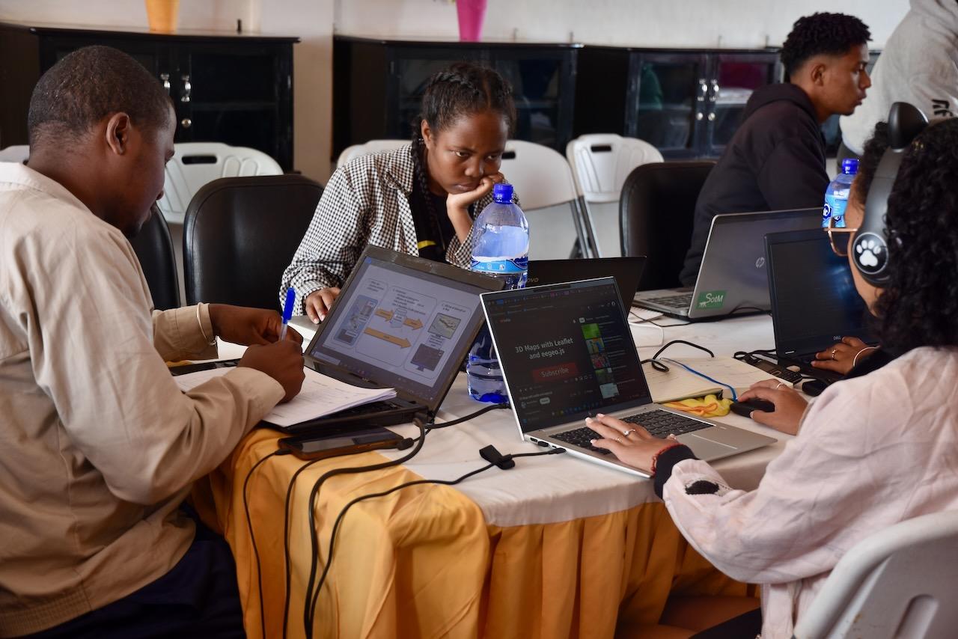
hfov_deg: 35.0
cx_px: 479
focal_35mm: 57
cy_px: 320
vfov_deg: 23.8
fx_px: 1517
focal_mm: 38
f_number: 3.5
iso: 250
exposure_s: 1/50
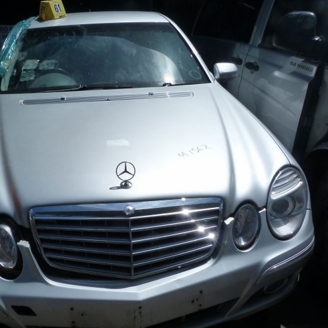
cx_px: 98
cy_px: 184
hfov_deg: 45.0
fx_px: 386
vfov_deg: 46.0
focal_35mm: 36
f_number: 5.6
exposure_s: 1/800
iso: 125
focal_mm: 4.5
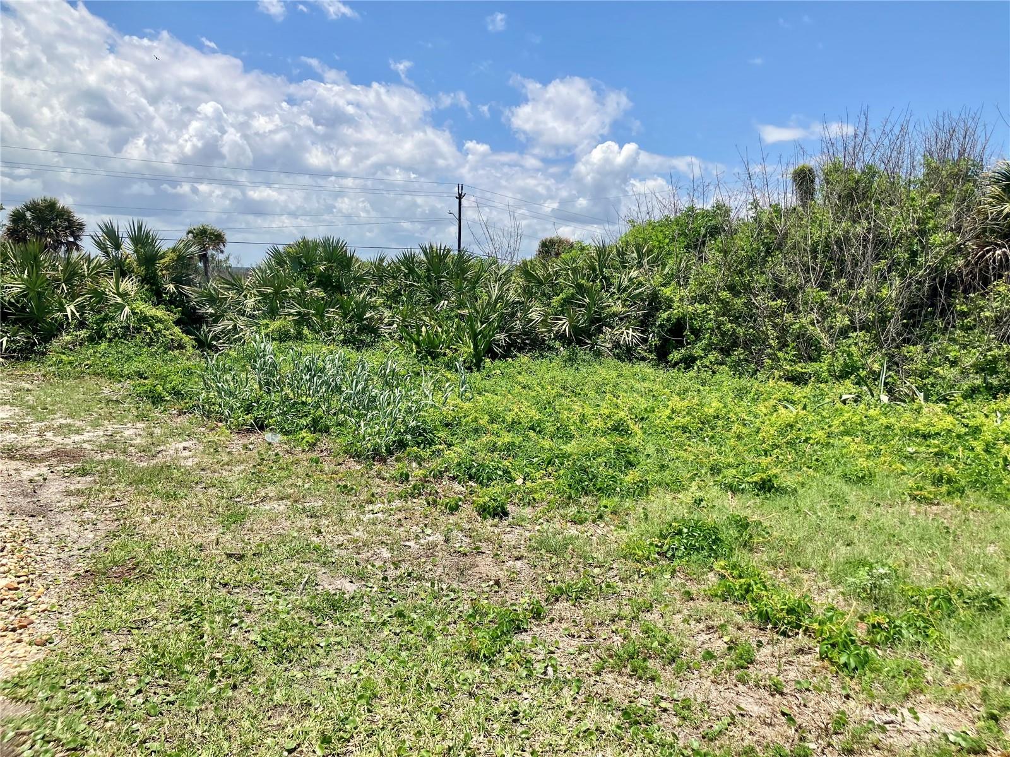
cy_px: 378
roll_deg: -2.9
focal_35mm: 28
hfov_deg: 63.4
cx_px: 505
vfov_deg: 49.7
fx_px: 817
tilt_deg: -4.5
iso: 32
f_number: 1.8
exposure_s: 1/2315
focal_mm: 3.99
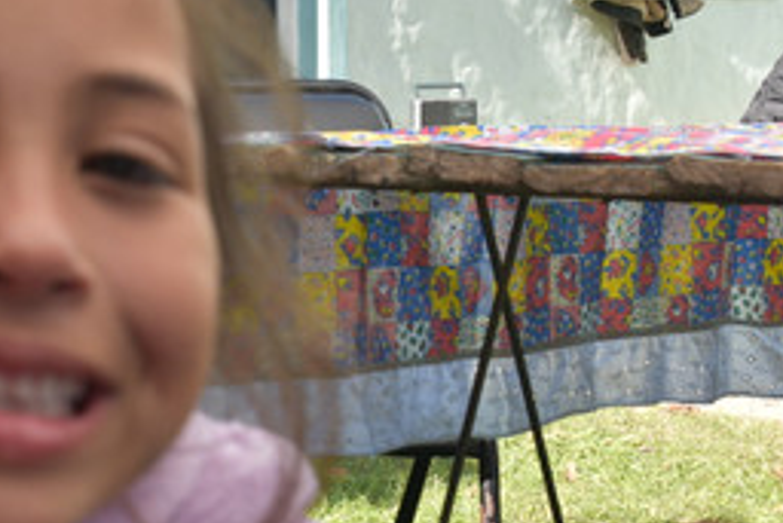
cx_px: -15
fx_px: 1877
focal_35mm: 86
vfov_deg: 15.9
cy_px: 304
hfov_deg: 22.6
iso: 250
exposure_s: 1/250
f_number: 8
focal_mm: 23
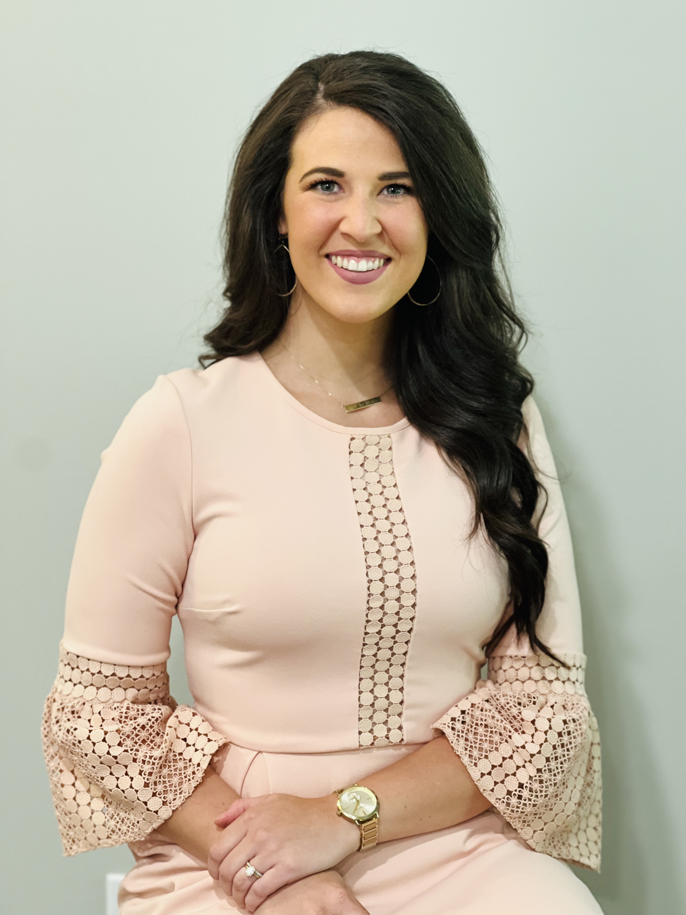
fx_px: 2035
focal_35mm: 77
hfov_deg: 19.1
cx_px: 343
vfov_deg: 25.3
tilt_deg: -11.3
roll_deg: +0.4
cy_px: 458
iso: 400
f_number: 2.8
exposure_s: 1/24
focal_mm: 9
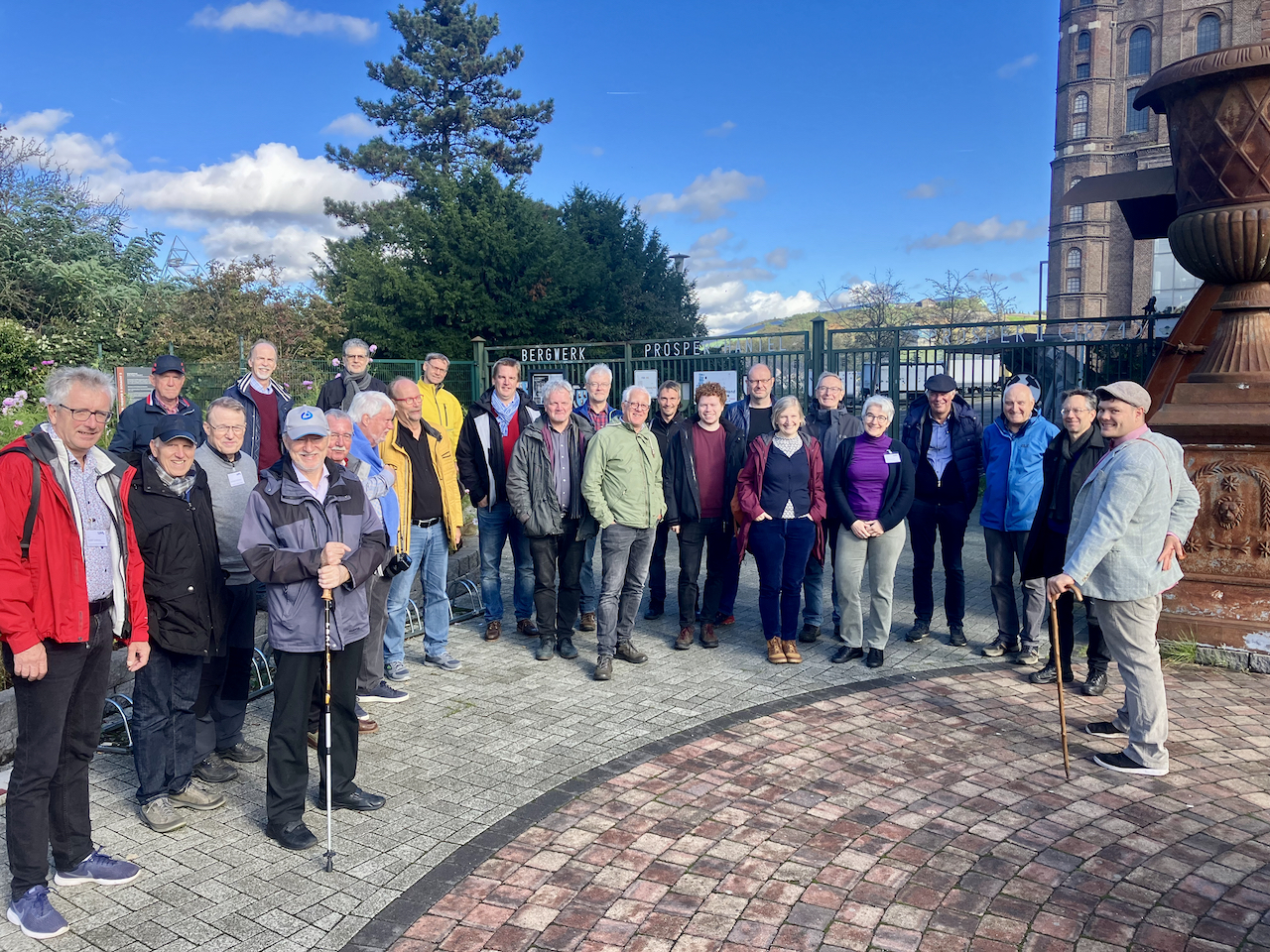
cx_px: 635
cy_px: 476
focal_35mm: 28
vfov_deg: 49.7
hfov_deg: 63.4
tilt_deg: -4.6
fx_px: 1027
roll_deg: +0.3
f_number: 1.8
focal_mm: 3.99
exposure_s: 1/506
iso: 32
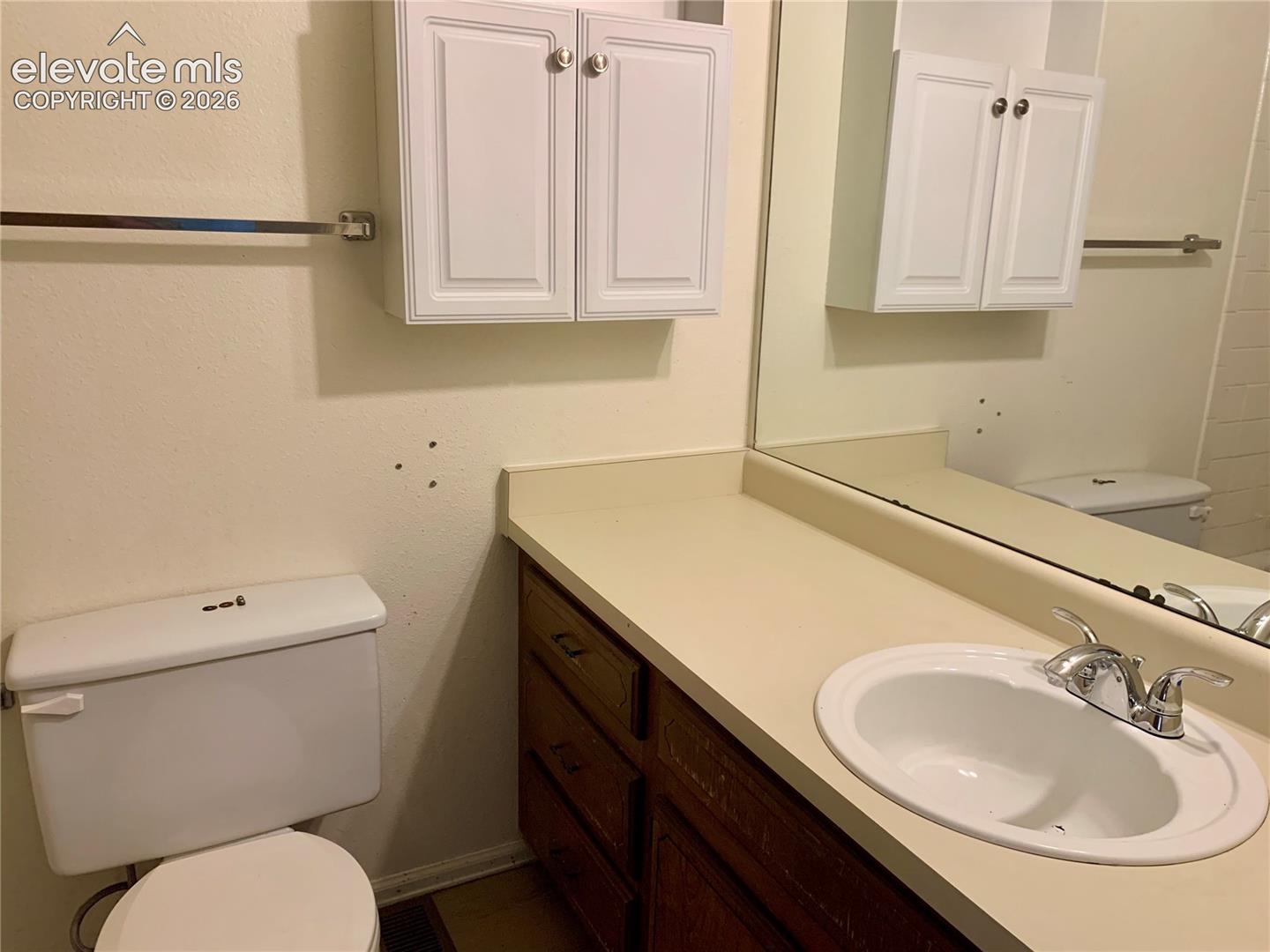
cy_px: 476
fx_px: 954
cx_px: 635
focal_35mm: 26
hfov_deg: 67.3
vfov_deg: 53.1
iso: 250
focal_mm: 4.25
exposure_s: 1/60
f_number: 1.8
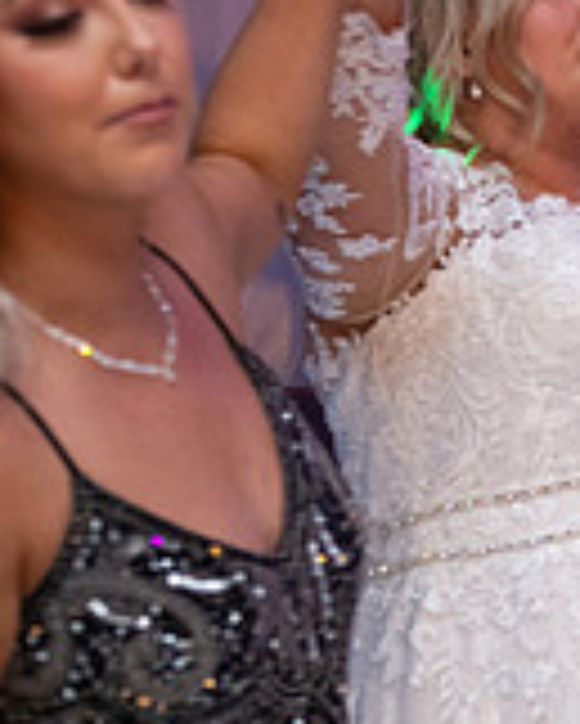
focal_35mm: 152
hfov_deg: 9.7
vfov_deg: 12.7
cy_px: 349
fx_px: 3258
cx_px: 1048
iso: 1250
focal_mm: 45
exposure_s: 1/160
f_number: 3.5
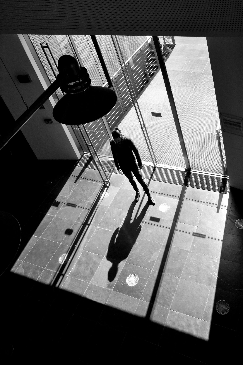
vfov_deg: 59.5
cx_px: 122
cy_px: 182
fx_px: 319
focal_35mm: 32
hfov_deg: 41.7
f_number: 13
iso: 3200
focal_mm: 21
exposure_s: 1/640
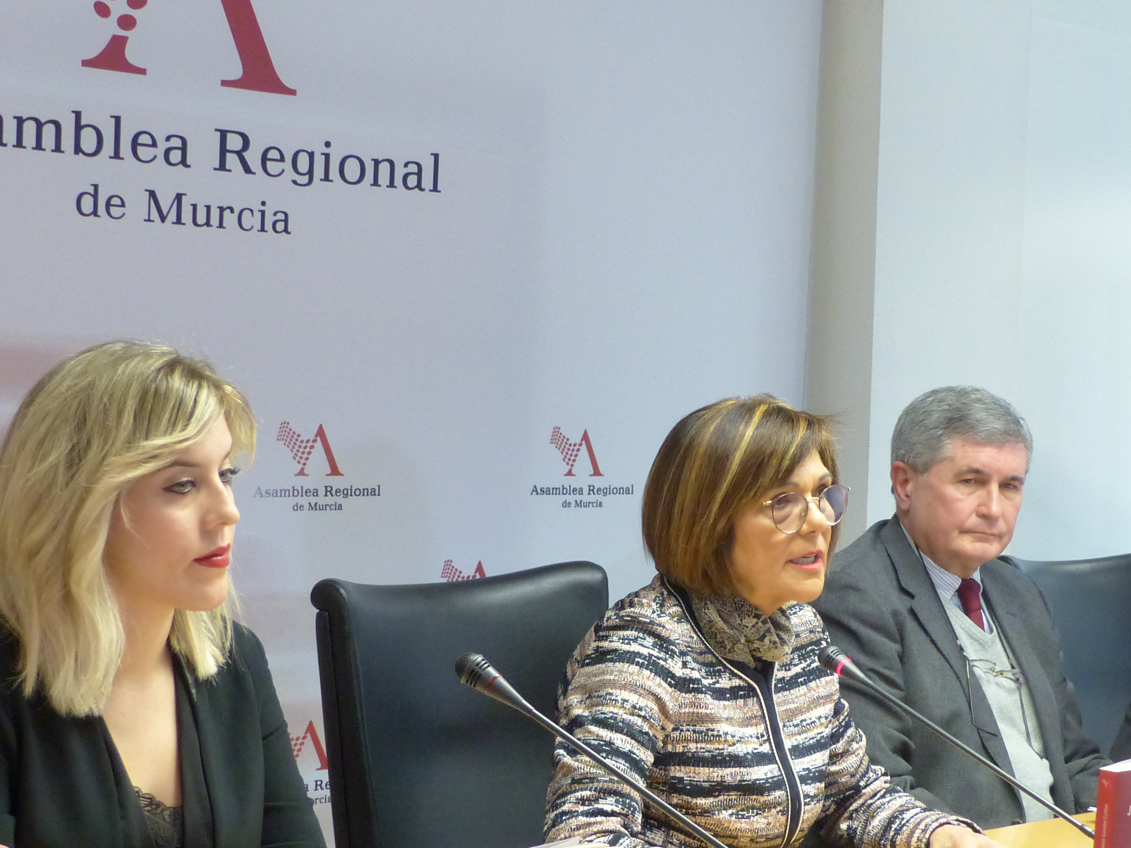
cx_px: 628
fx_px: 2548
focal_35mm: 78
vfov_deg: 18.8
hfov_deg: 25.0
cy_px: 570
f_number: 2.8
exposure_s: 1/60
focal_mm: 8.1
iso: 320
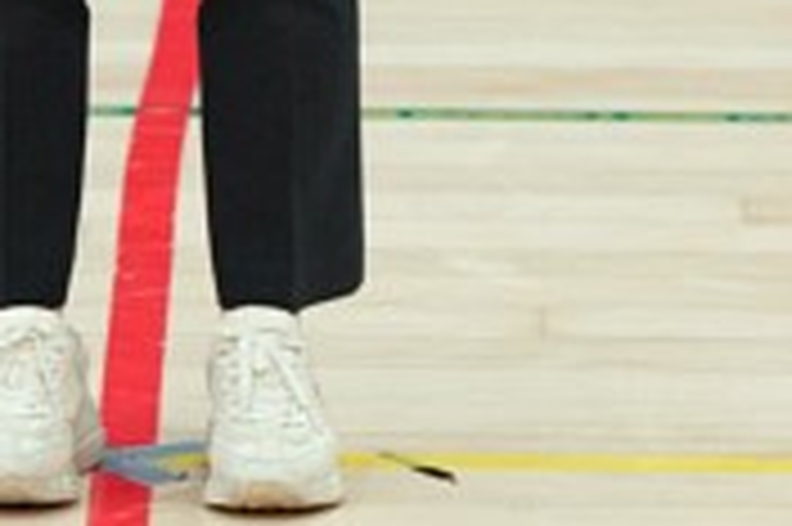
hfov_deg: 3.1
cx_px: 117
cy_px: -814
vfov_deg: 2.1
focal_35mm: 660
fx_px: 14506
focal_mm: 129
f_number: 4
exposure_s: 1/160
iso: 2000
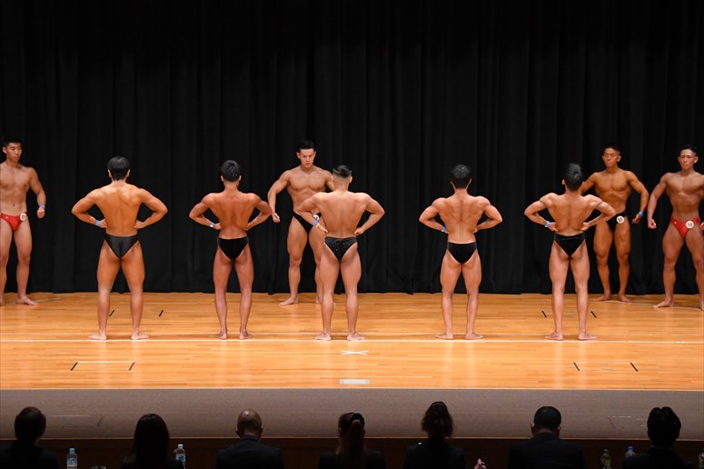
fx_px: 2482
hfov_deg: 16.1
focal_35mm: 127
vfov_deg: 10.8
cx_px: 352
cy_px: 234
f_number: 5.6
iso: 4000
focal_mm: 85
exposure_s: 1/400
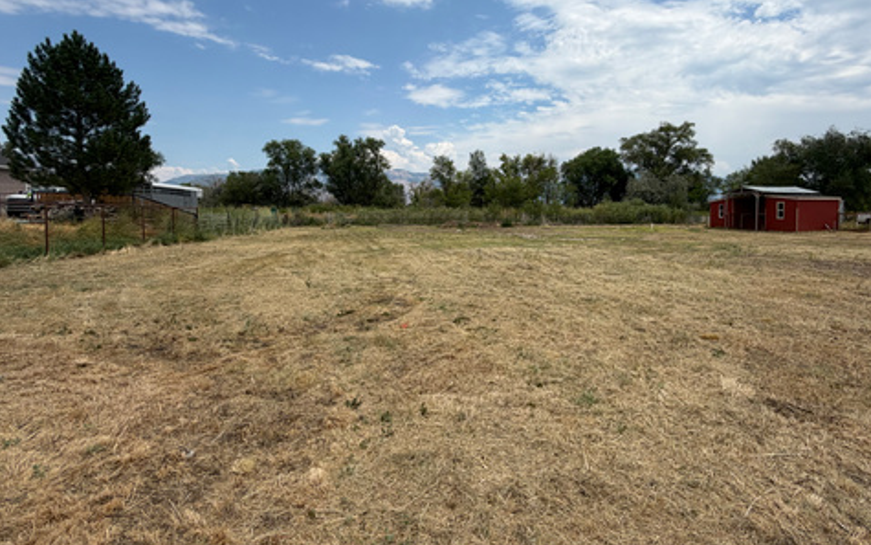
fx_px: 475
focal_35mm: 20
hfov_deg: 84.8
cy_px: 233
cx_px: 482
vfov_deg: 59.4
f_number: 2.2
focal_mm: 2.22
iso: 20
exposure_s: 1/1534
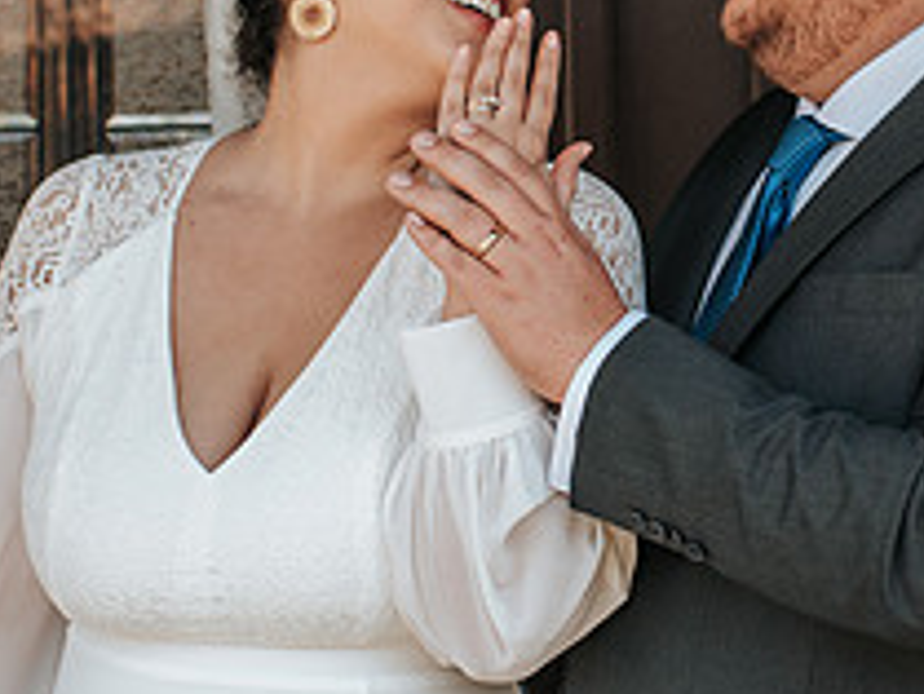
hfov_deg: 18.9
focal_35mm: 103
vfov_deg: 14.3
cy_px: 174
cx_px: 750
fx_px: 2751
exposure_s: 1/500
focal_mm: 35
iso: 400
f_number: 3.5
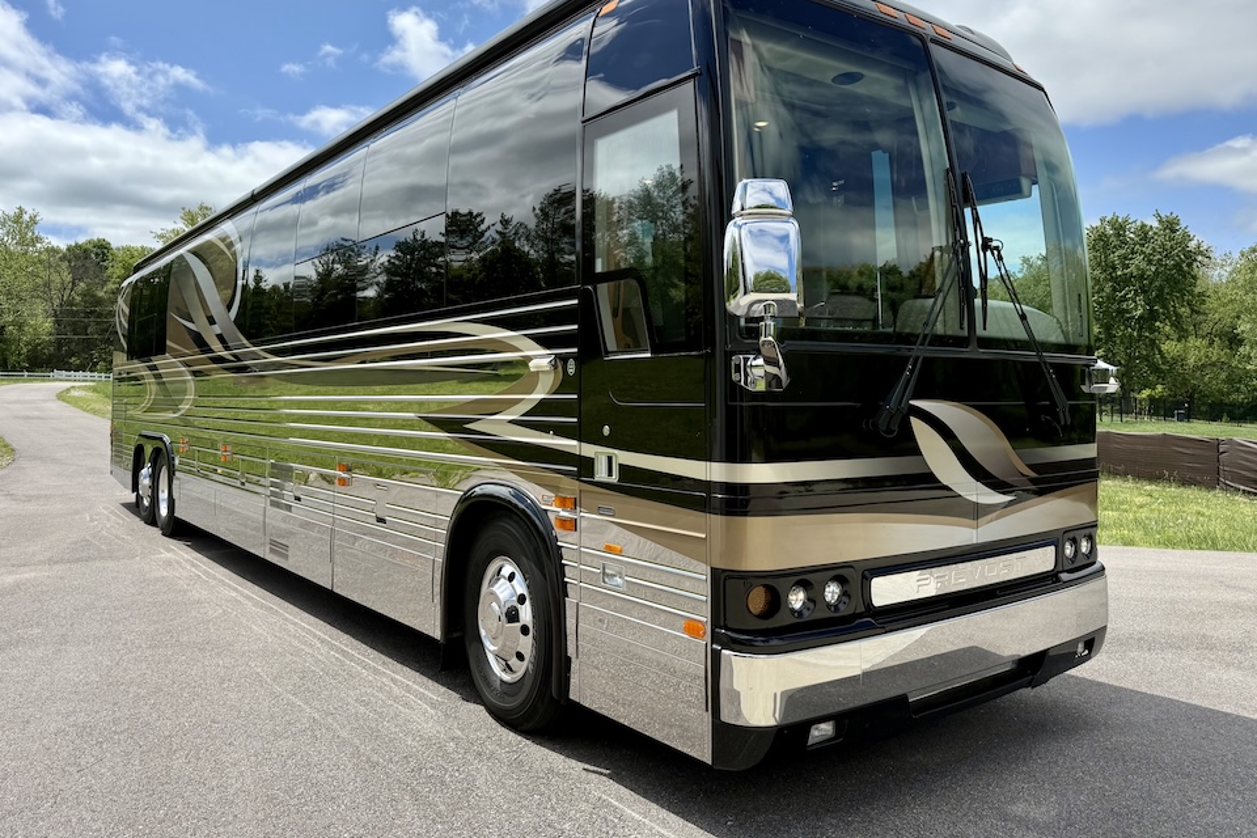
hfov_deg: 69.4
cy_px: 360
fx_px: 908
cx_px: 632
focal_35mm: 26
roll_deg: +0.4
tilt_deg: +1.6
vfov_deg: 49.4
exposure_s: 1/4975
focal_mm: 6.76
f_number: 1.78
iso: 80
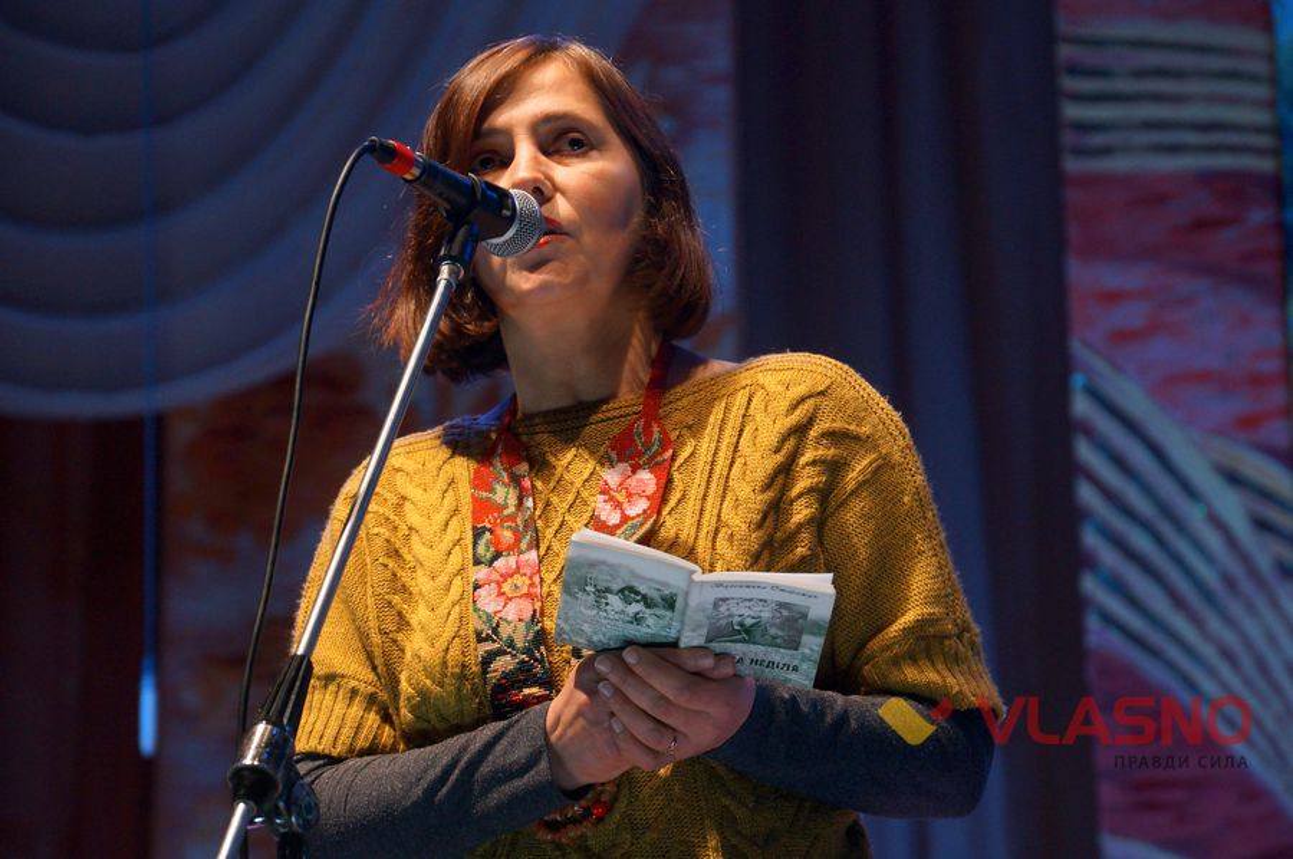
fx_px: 5382
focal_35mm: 150
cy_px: 430
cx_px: 646
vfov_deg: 9.1
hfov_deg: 13.7
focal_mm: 100
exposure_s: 1/160
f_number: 5.6
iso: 1250
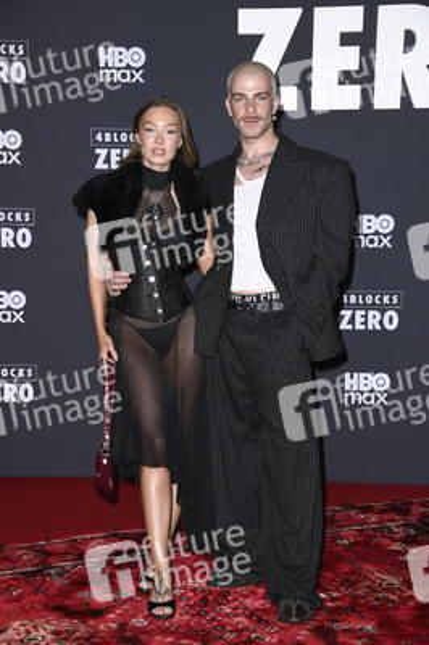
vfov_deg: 28.9
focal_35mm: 70
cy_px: 322
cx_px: 214
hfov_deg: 19.4
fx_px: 1253
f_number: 5.6
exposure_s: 1/250
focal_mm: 70
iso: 500
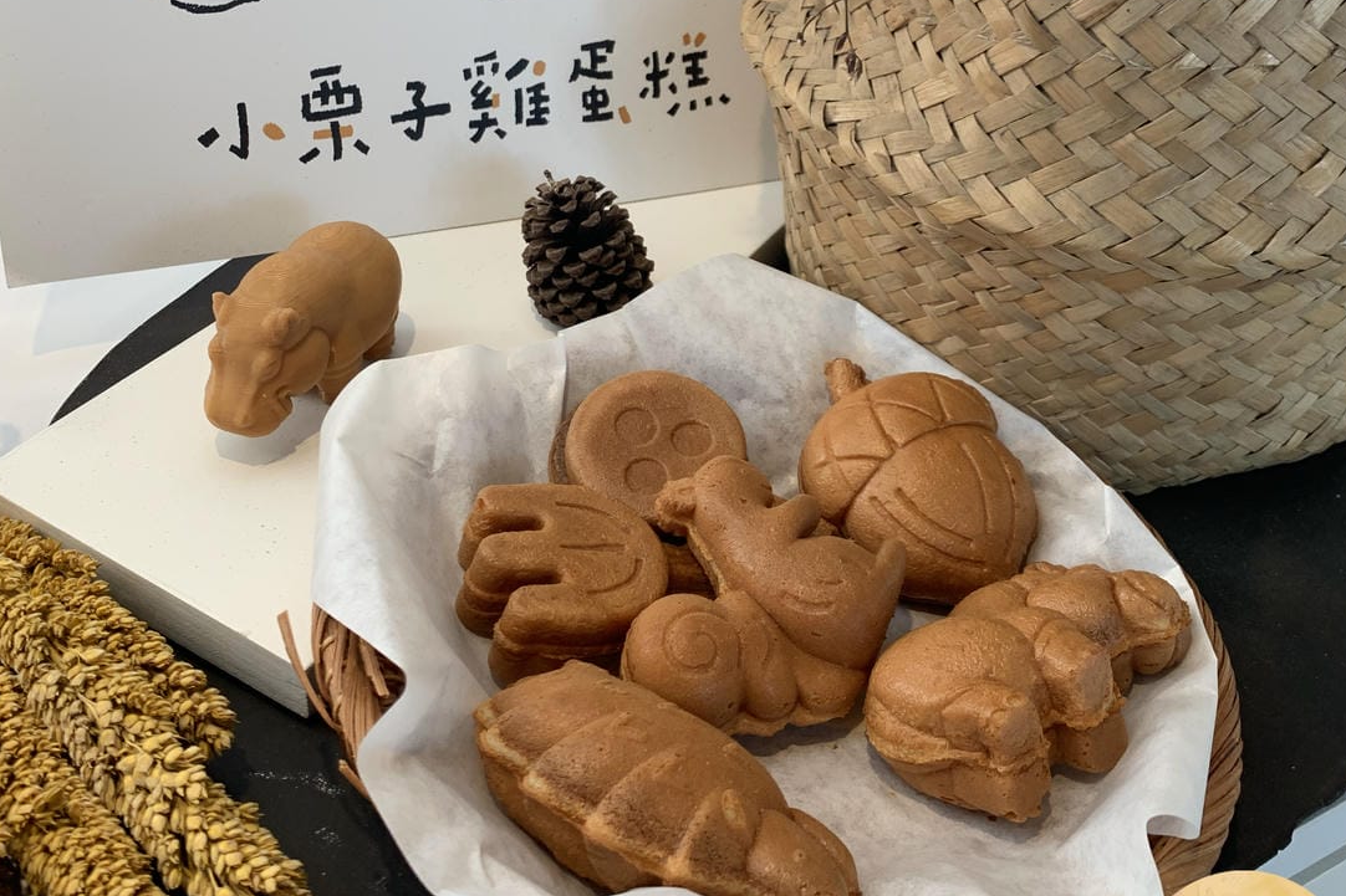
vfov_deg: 32.2
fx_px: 1495
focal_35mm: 40
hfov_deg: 48.5
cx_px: 657
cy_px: 142
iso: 32
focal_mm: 4.25
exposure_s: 1/122
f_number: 1.8
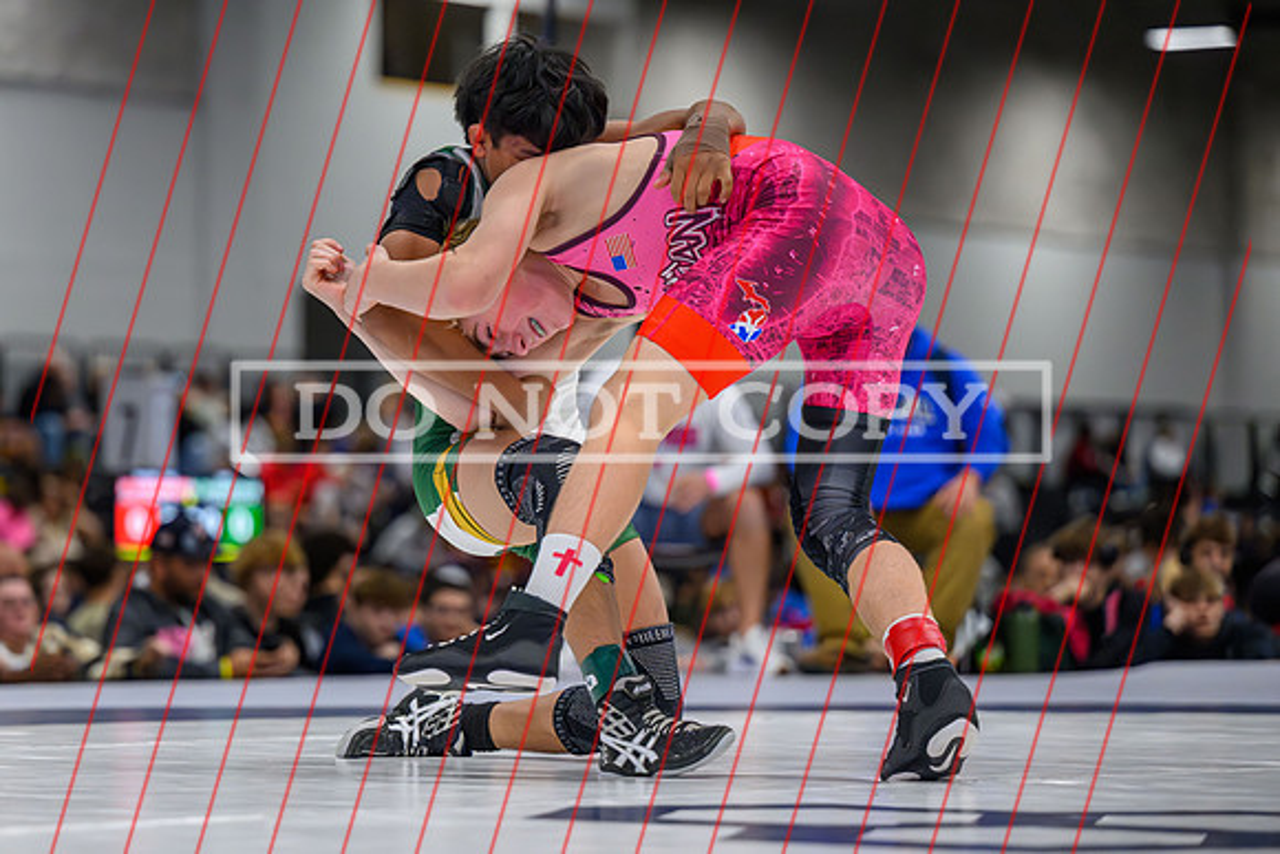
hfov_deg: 14.9
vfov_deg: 10.0
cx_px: 527
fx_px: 4883
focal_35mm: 137
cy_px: 398
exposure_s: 1/800
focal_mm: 115
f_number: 2.8
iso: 7200
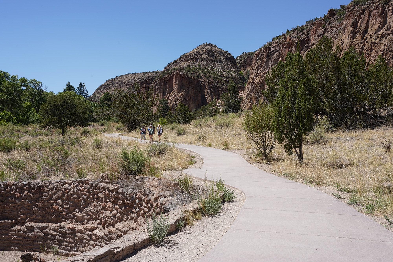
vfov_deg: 37.9
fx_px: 382
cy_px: 131
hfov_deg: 54.4
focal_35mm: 35
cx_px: 196
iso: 100
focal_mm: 35
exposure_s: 1/100
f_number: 14
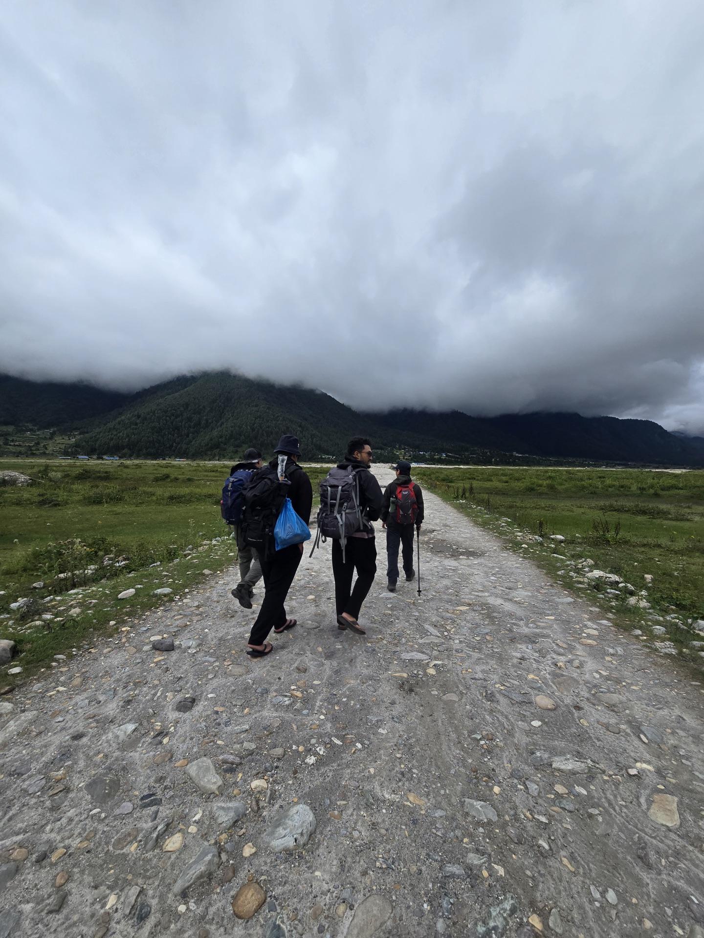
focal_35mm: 13
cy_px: 469
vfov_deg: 106.2
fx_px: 353
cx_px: 352
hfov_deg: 89.9
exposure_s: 1/4165
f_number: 2.2
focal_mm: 2.2
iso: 50
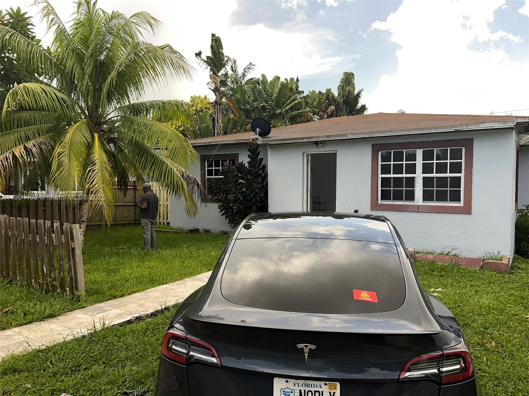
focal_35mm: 26
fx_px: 397
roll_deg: +1.3
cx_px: 264
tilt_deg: -2.0
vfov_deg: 53.1
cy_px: 198
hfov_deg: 67.3
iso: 50
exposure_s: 1/2841
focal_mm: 5.7
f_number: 1.5
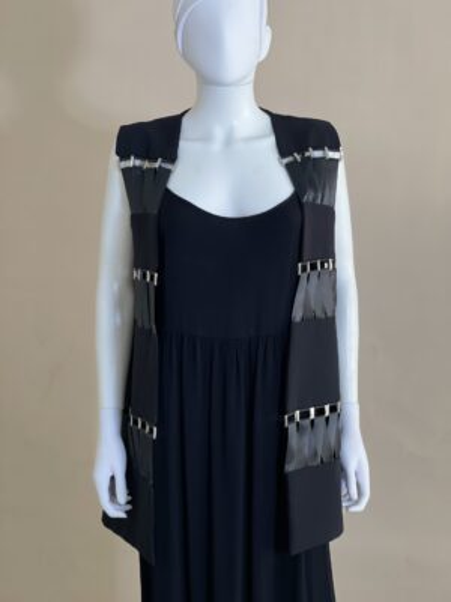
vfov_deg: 30.3
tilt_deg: -6.7
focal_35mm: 64
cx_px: 226
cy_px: 301
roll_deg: -0.5
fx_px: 1112
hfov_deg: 22.9
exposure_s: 1/121
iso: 80
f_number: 2.2
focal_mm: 7.5
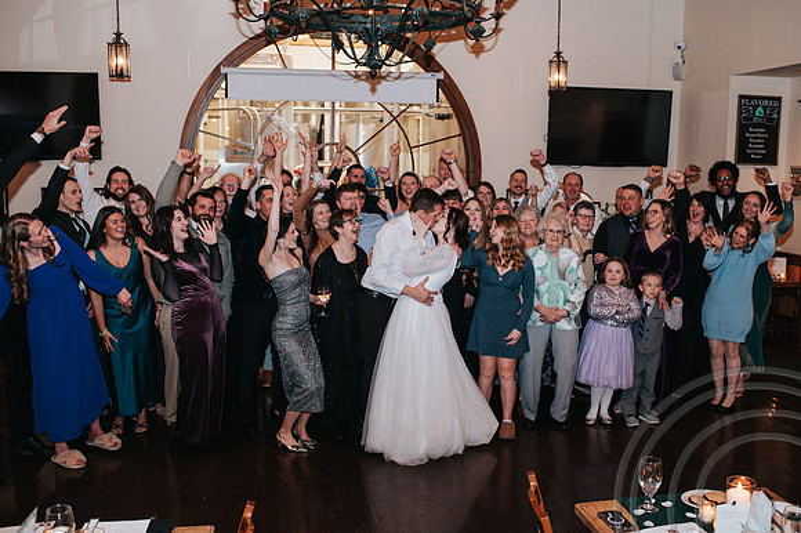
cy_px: 279
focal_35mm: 37
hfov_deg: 52.4
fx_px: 813
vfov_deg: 36.3
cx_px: 419
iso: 800
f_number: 3.2
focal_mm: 35
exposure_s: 1/200
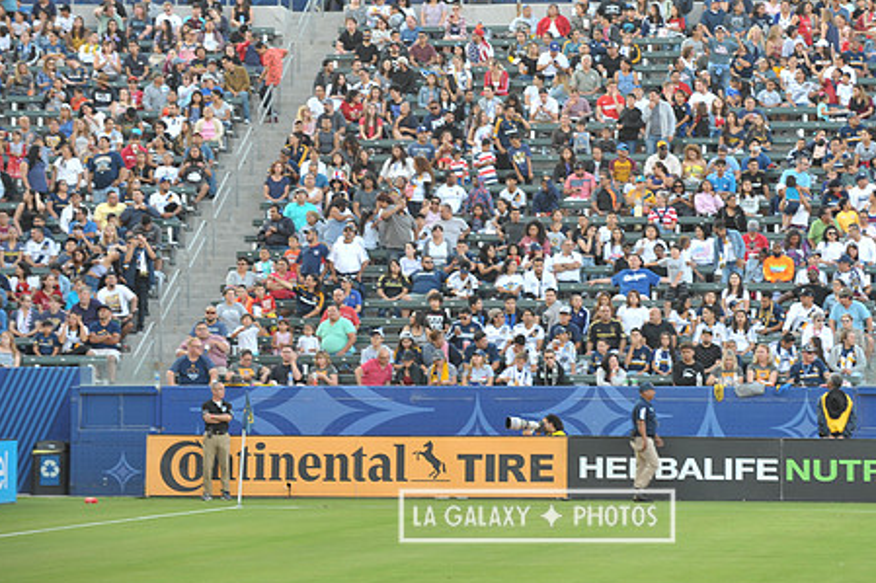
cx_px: 537
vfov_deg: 8.2
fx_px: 4086
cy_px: 222
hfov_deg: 12.2
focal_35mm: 168
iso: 400
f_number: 5
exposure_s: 1/100
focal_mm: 130
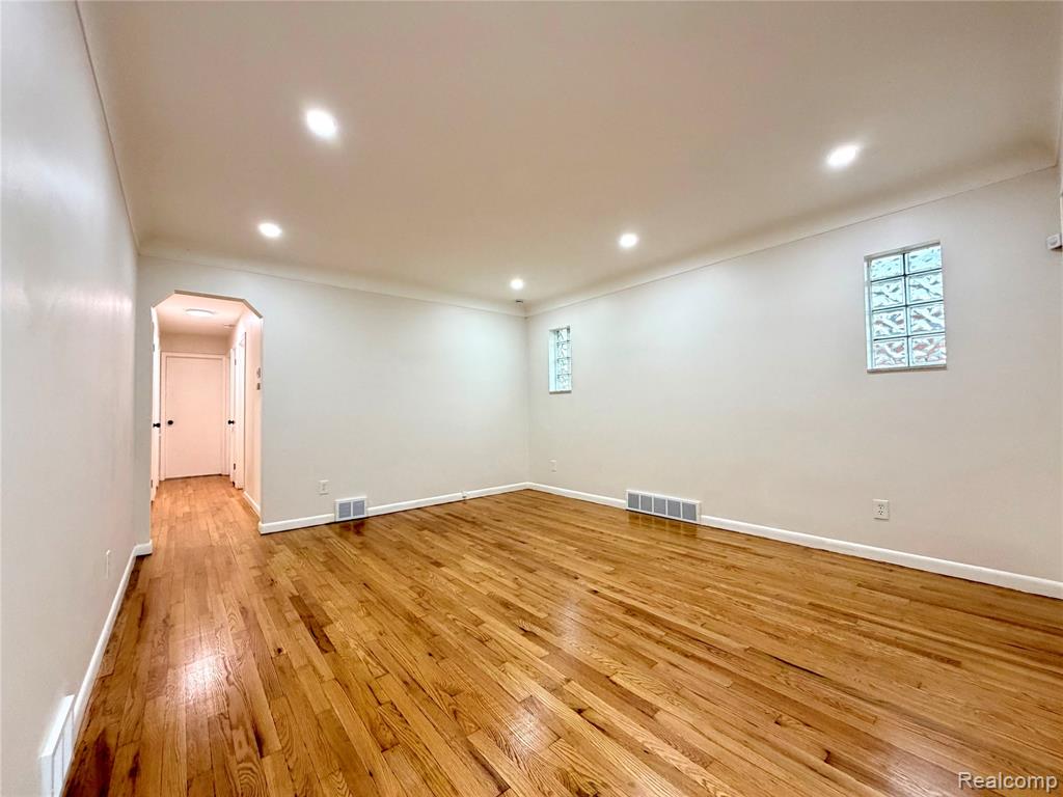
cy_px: 398
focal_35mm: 14
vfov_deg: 85.7
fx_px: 430
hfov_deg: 102.1
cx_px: 532
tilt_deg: +1.9
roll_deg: +0.9
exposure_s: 1/60
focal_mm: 2.22
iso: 250
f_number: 2.2
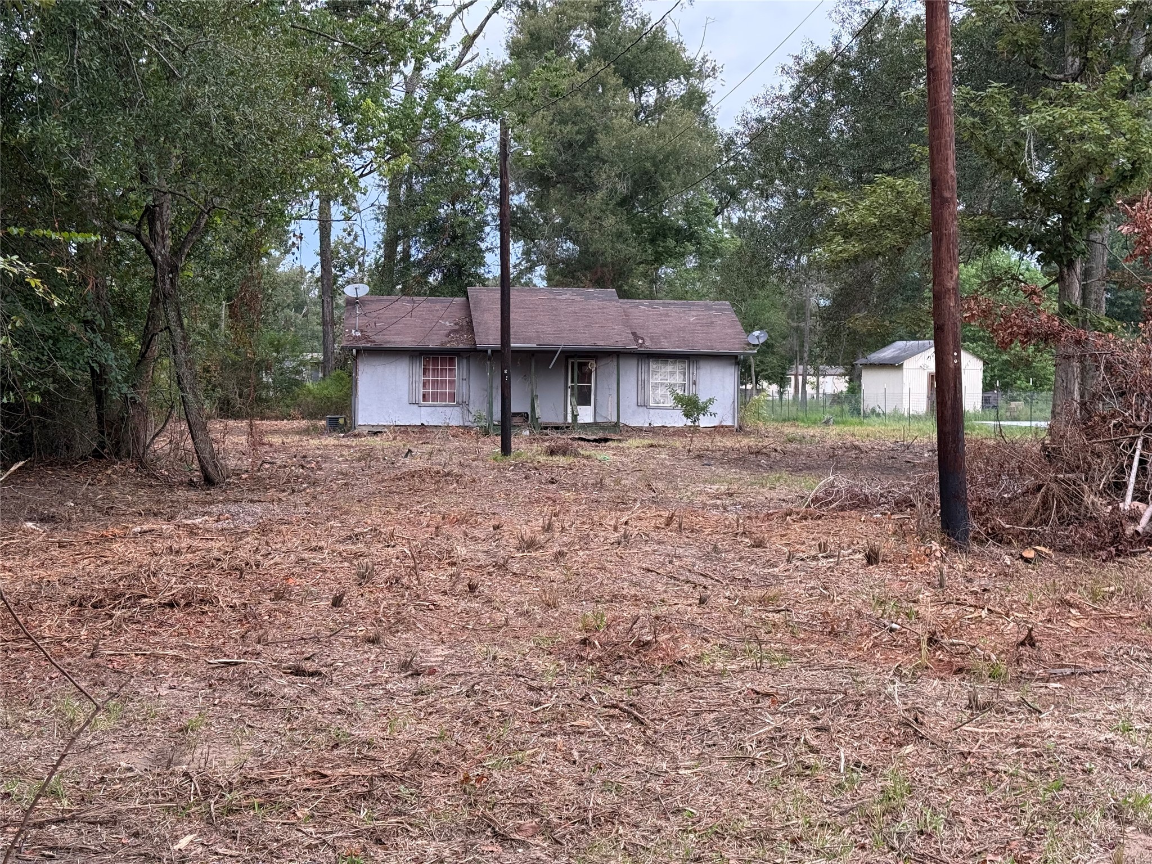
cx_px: 576
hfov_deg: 39.7
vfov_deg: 30.3
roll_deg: -0.7
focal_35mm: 48
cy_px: 432
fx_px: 1597
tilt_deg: -1.4
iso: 100
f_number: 1.78
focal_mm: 6.76
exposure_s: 1/319
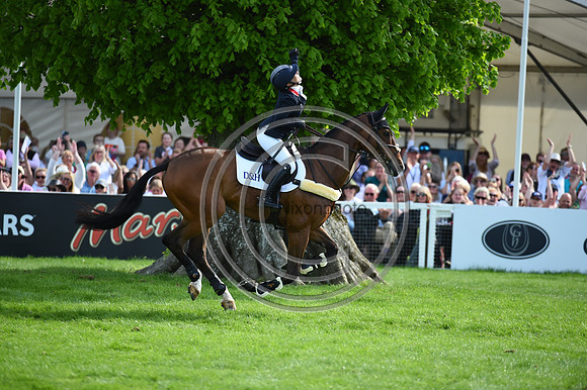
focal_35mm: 360
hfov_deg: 5.7
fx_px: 5866
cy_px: 195
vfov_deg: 3.8
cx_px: 294
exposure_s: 1/1250
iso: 640
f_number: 4.5
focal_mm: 360
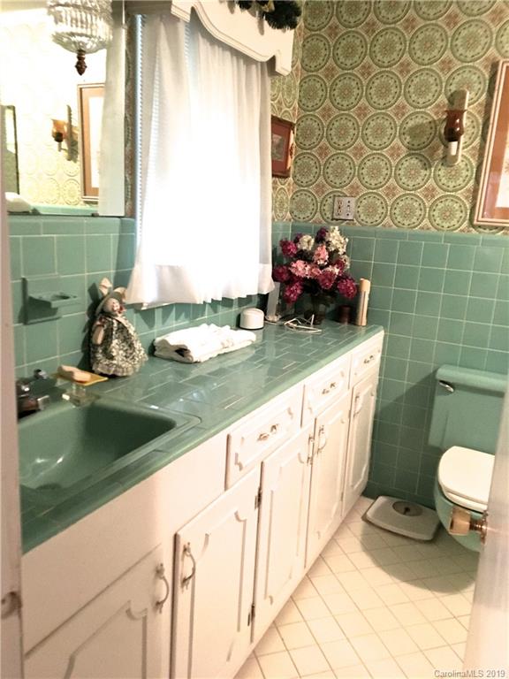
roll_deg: -2.3
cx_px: 254
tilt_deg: -12.7
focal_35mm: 29
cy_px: 340
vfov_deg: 61.7
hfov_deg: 48.2
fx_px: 569
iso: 320
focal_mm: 4.15
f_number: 2.2
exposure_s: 1/15
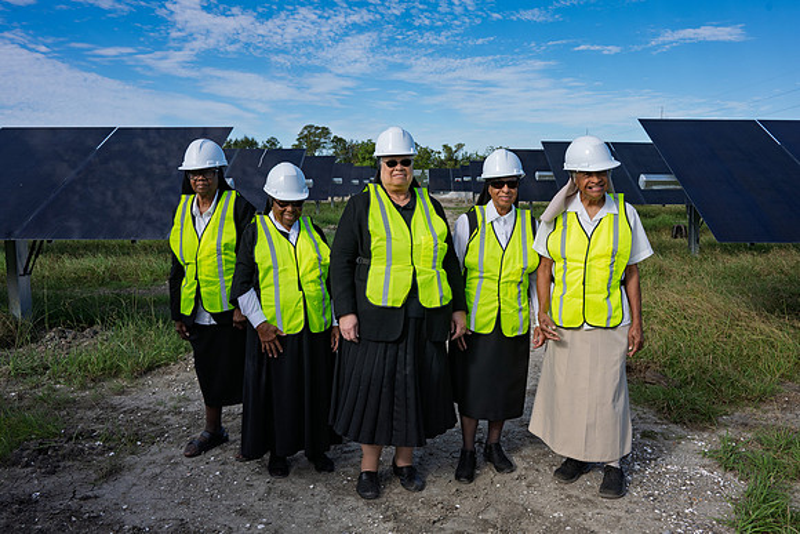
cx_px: 400
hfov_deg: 61.5
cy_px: 247
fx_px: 672
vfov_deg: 43.3
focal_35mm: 30
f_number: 8
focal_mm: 28
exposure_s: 1/500
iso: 200
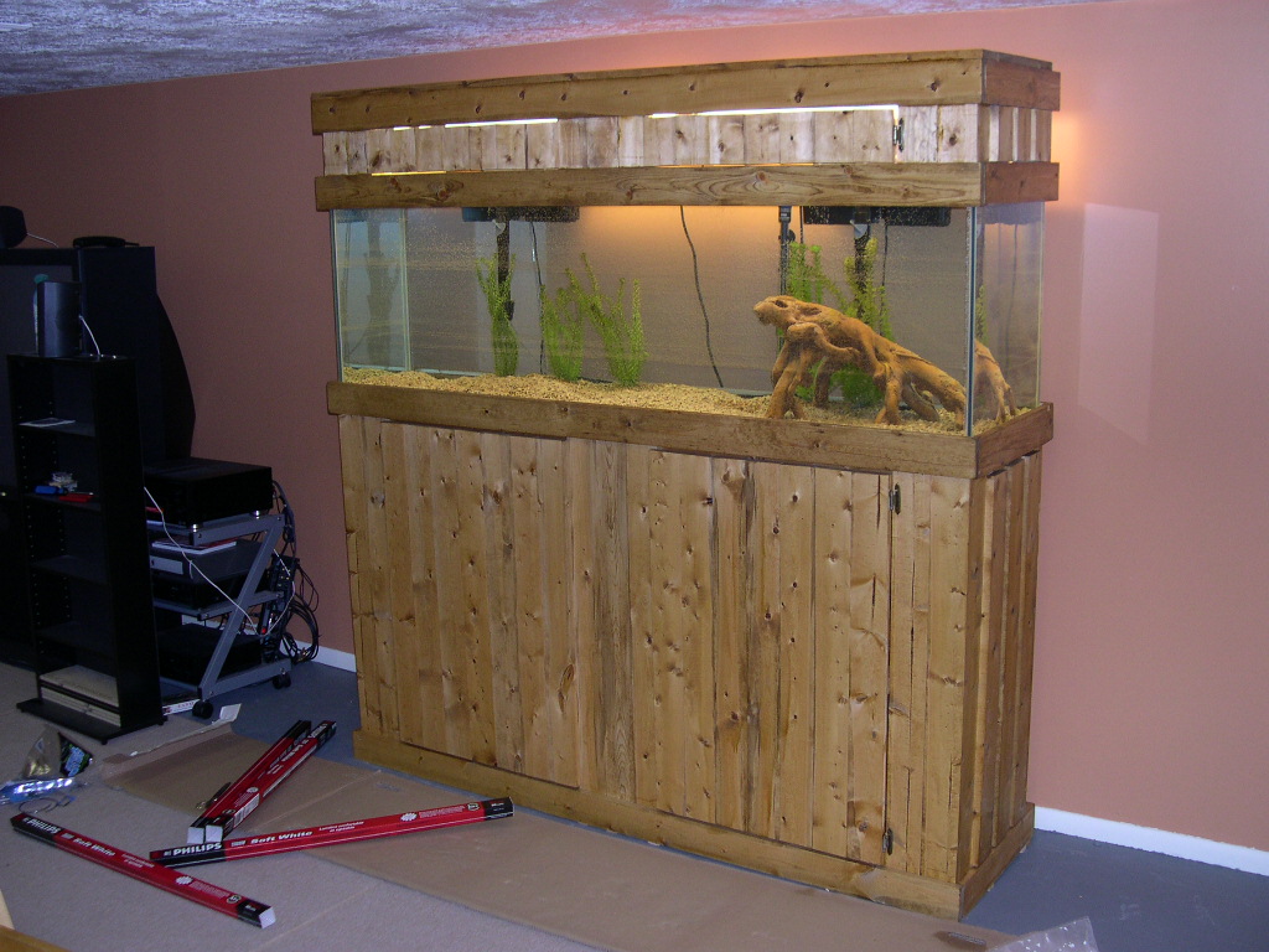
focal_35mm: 38
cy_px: 476
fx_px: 1393
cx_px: 634
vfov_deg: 37.7
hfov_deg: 49.0
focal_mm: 8
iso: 188
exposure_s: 1/60
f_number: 2.8
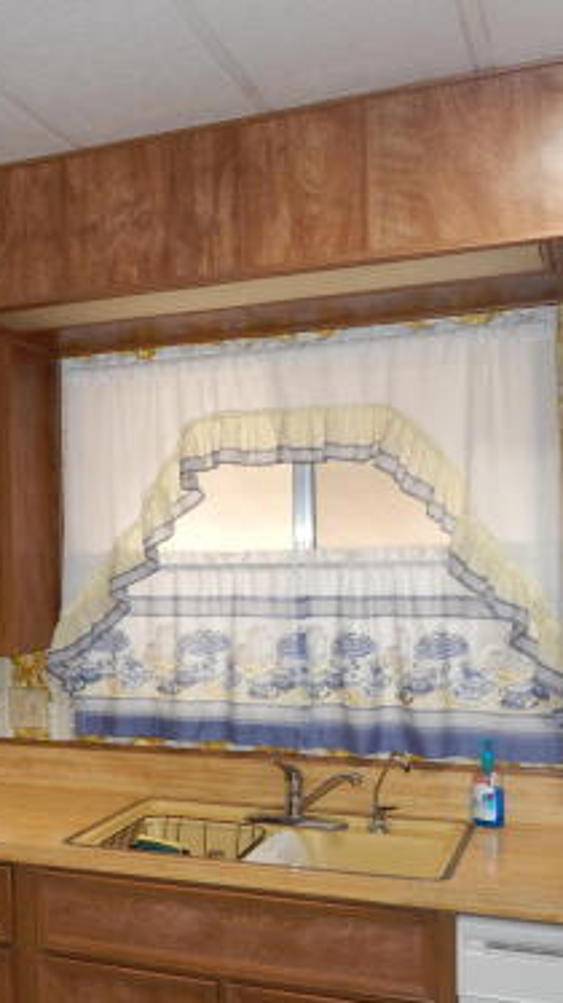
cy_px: 601
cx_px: 48
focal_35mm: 41
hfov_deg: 27.8
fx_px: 1090
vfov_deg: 49.1
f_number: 3
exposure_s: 1/30
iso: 200
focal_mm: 4
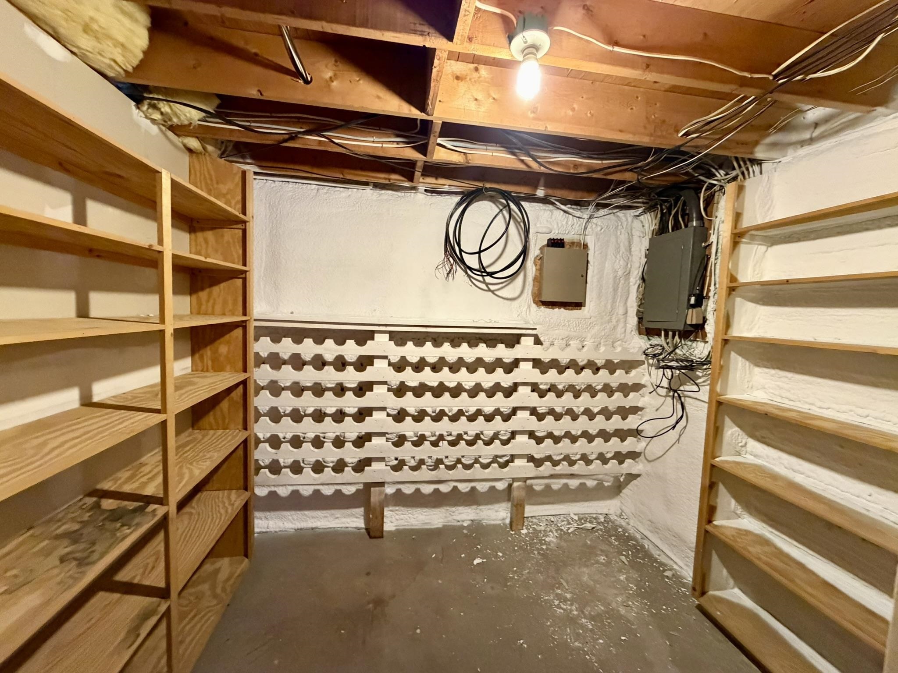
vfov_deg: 85.7
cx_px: 449
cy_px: 336
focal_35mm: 14
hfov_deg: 102.1
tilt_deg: -4.2
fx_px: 363
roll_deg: -2.0
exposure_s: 1/60
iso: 800
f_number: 2.2
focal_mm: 2.22
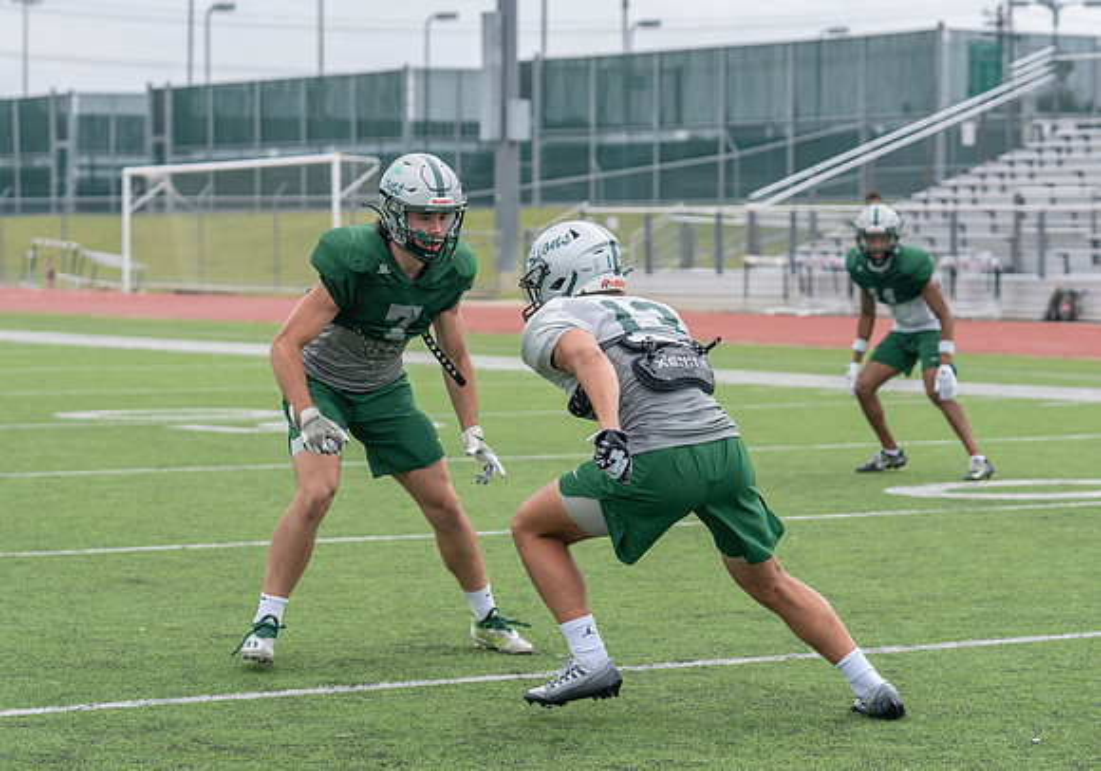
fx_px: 3749
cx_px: 528
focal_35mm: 121
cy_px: 361
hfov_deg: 16.7
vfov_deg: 11.7
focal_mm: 90
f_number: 4
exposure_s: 1/1250
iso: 250
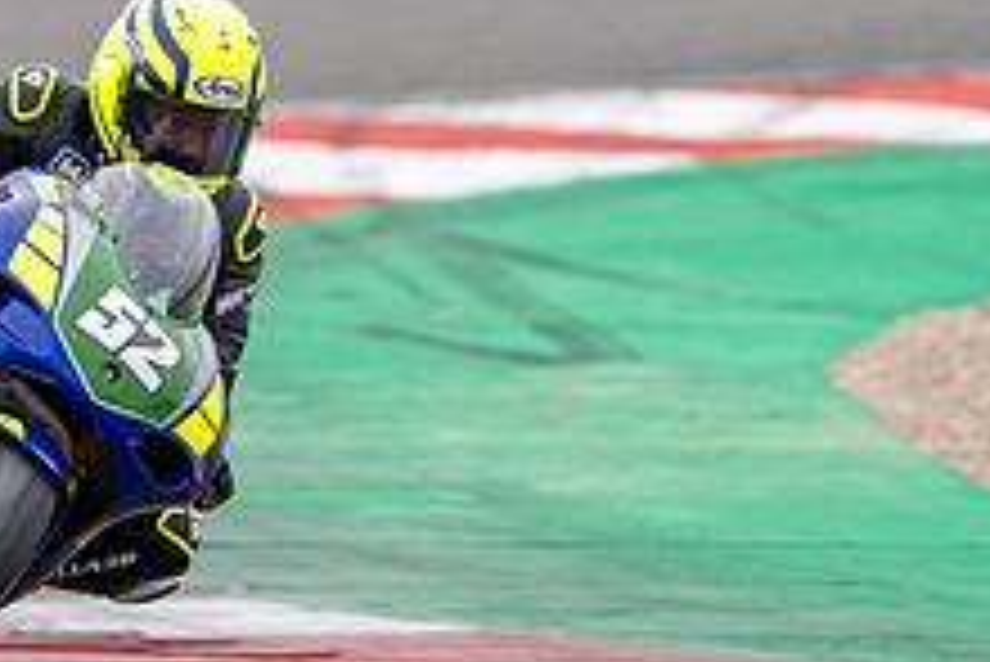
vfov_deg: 1.4
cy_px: 246
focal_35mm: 959
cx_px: -30
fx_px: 26389
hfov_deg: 2.1
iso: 200
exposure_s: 1/500
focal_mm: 363
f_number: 4.5
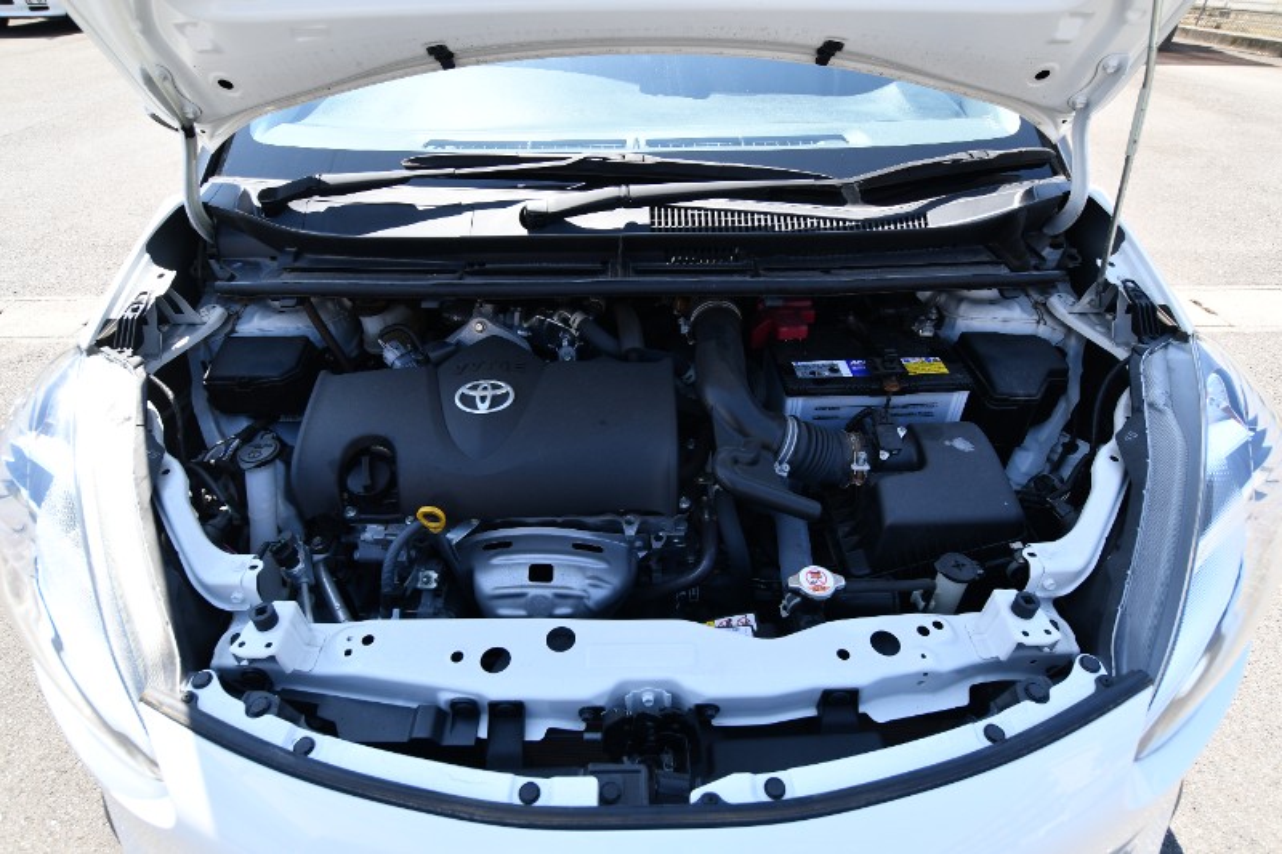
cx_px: 641
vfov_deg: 67.4
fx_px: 641
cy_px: 427
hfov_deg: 90.0
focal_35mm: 18
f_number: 6.3
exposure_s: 1/250
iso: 200
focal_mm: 12
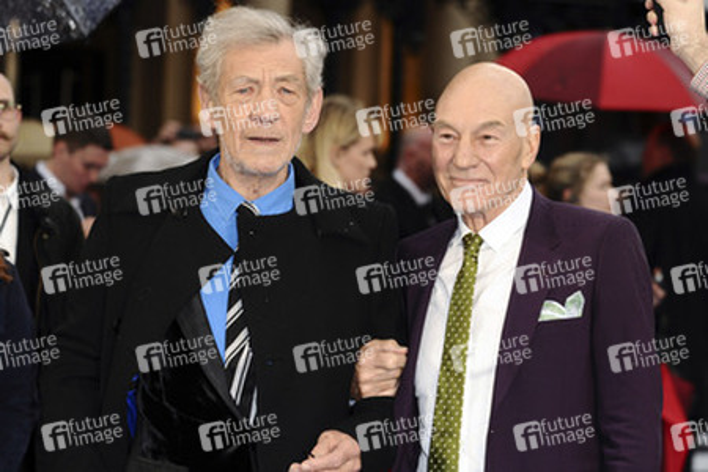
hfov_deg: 13.7
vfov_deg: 9.1
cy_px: 236
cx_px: 354
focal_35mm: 150
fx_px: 2950
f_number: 4.5
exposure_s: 1/160
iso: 320
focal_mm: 100
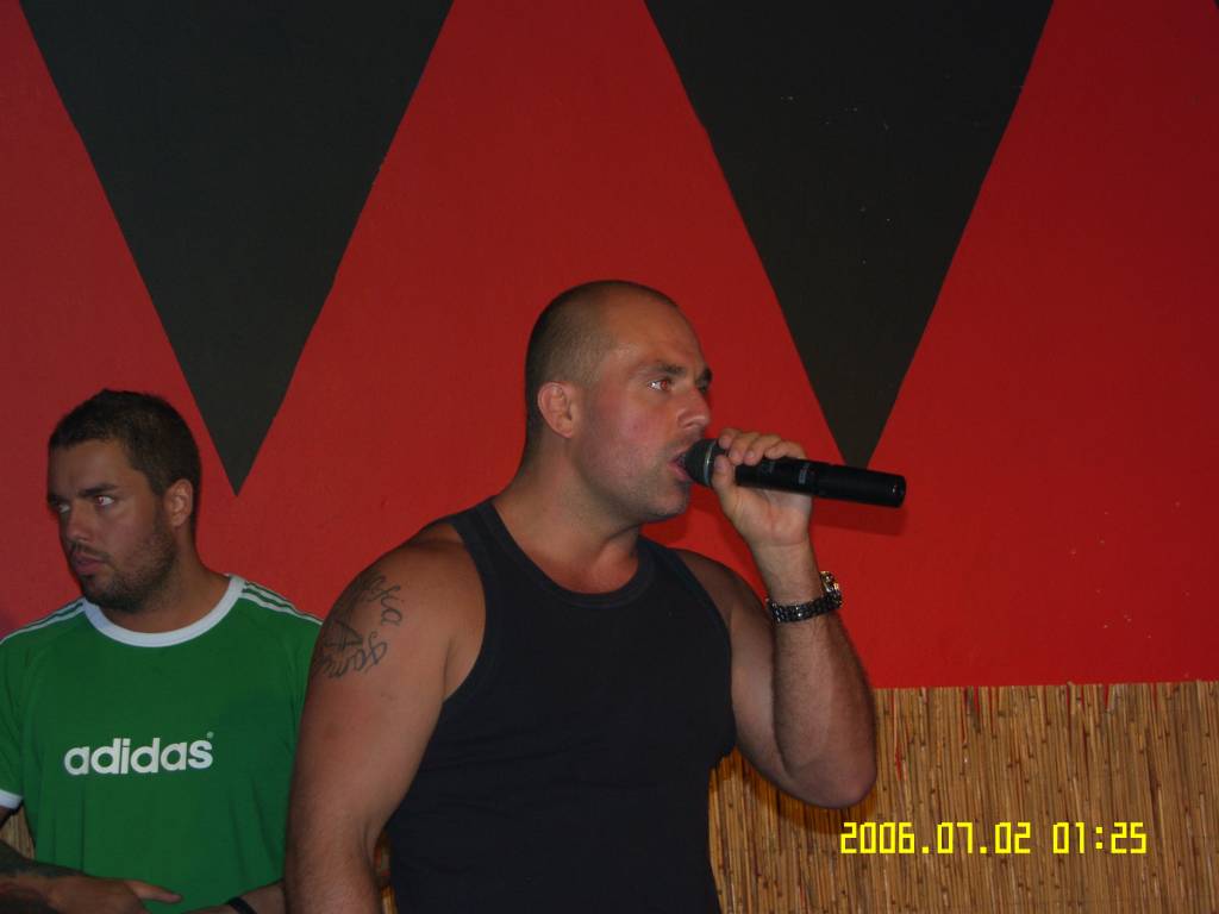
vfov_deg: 13.5
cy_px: 457
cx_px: 610
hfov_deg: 17.9
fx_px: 3874
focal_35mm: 110
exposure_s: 1/100
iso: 100
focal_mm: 28.3
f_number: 3.5
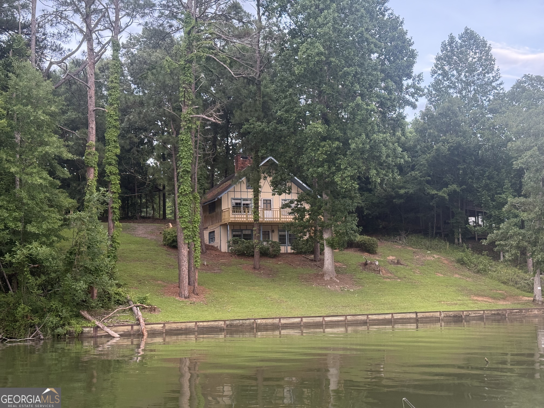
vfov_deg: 30.3
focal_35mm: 48
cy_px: 204
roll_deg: +1.1
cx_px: 272
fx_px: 754
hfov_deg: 39.7
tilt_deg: +7.4
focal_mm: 6.76
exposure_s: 1/228
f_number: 1.78
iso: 200
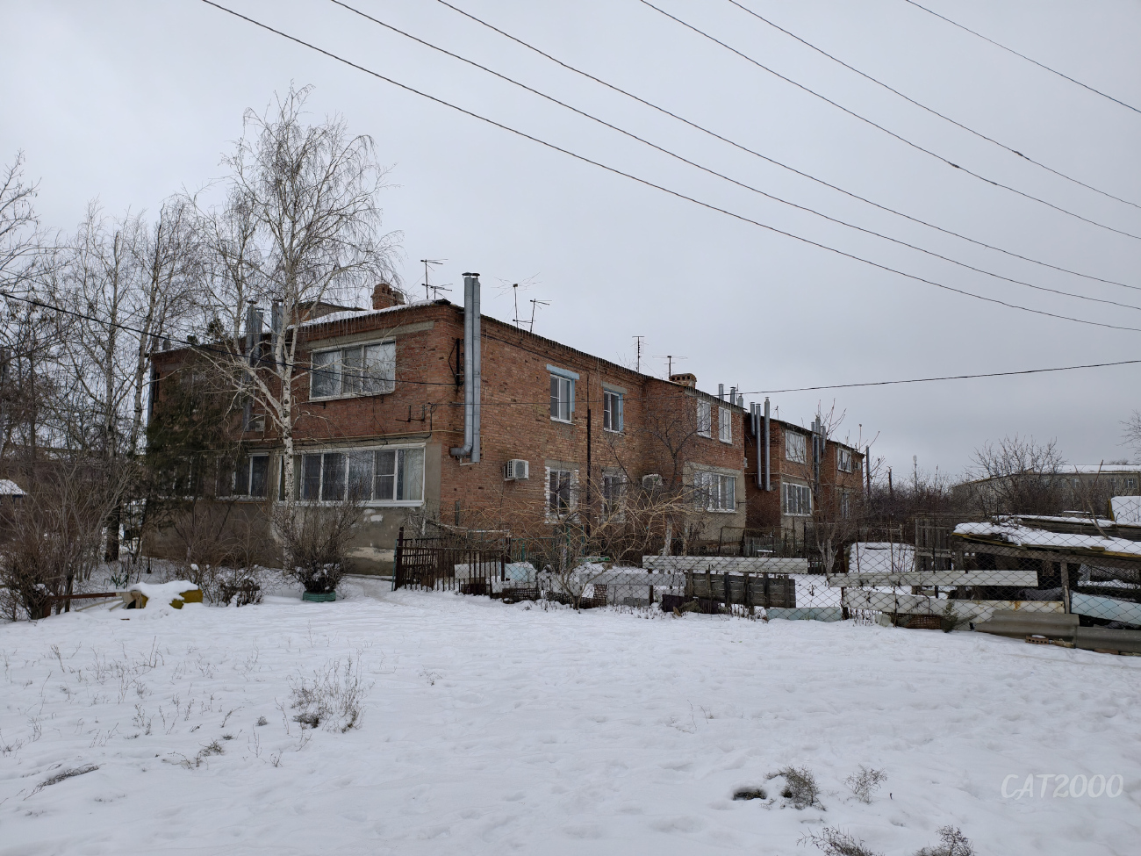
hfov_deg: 73.9
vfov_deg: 58.9
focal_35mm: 23
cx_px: 570
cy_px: 428
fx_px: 758
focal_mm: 6.54
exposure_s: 1/3096
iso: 72
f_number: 1.57
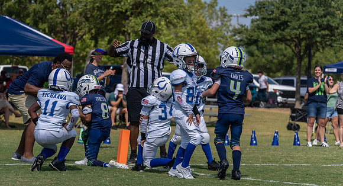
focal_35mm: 134
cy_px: 83
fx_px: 1210
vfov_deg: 8.8
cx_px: 147
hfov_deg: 16.1
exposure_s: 1/1600
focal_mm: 111
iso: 100
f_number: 4
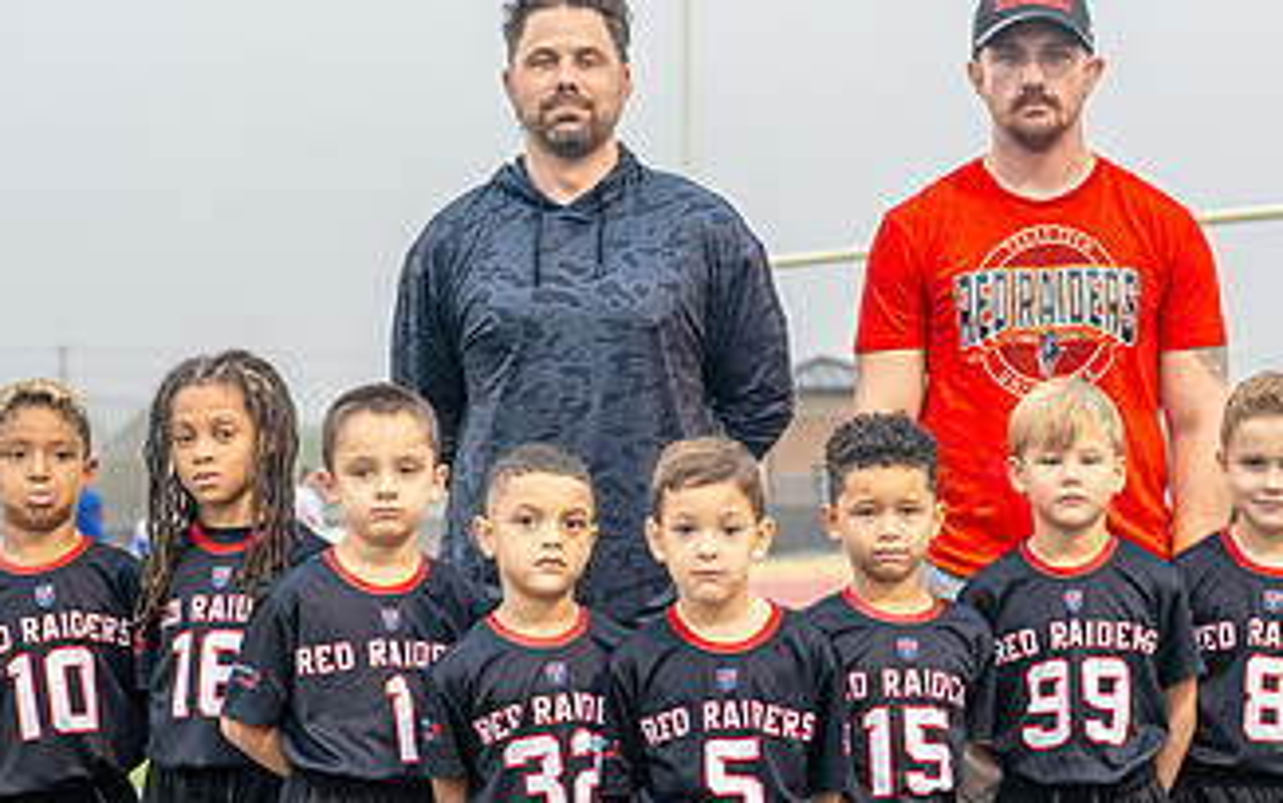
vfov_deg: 11.0
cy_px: 683
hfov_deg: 17.5
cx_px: 840
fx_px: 4162
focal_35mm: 119
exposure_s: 1/500
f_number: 3.5
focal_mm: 50
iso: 1000
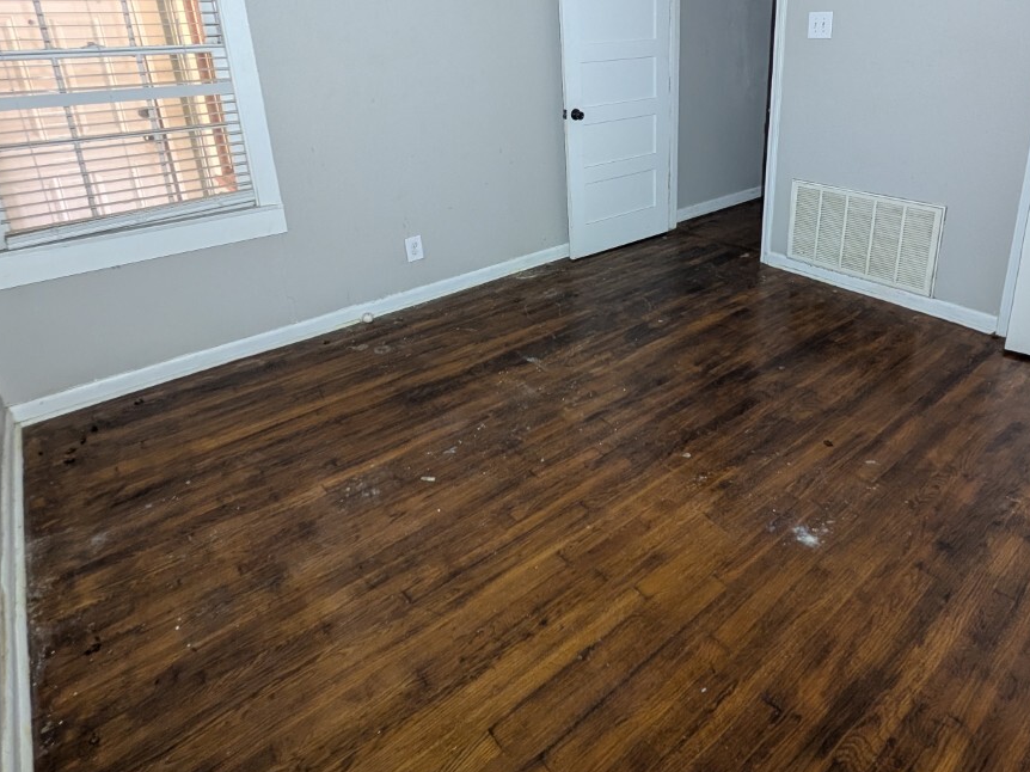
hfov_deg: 81.1
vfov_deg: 63.3
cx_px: 600
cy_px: 225
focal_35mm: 20
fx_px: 595
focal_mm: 2.02
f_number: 1.7
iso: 148
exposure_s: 1/23.8
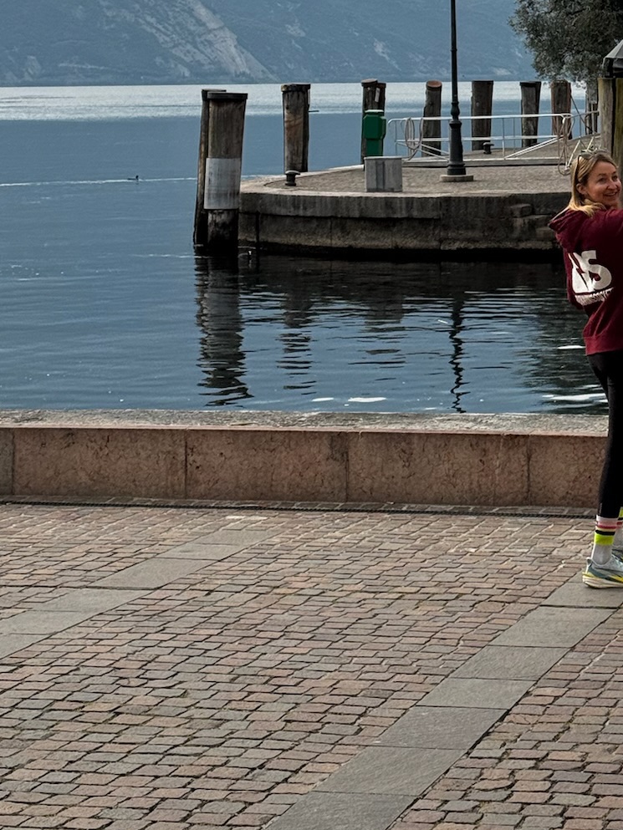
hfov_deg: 14.8
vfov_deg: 19.2
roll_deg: +1.0
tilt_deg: +4.0
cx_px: 549
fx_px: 2375
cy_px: -14
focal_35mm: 99
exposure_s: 1/4975
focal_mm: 6.76
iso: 64
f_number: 1.78
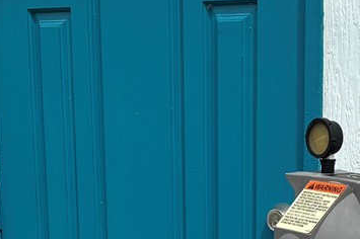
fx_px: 1219
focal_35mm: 122
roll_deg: +0.5
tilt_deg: -12.1
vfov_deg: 10.7
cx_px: 222
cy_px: 377
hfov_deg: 16.8
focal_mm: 5.96
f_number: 1.6
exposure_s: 1/4329
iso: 50
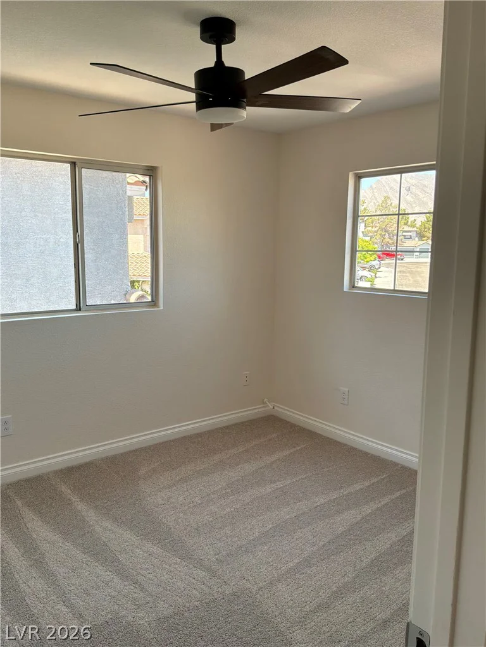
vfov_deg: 63.4
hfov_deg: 49.7
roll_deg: -0.7
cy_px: 324
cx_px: 243
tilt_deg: -7.9
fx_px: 524
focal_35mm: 28
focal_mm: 3
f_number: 1.8
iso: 50
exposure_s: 1/243
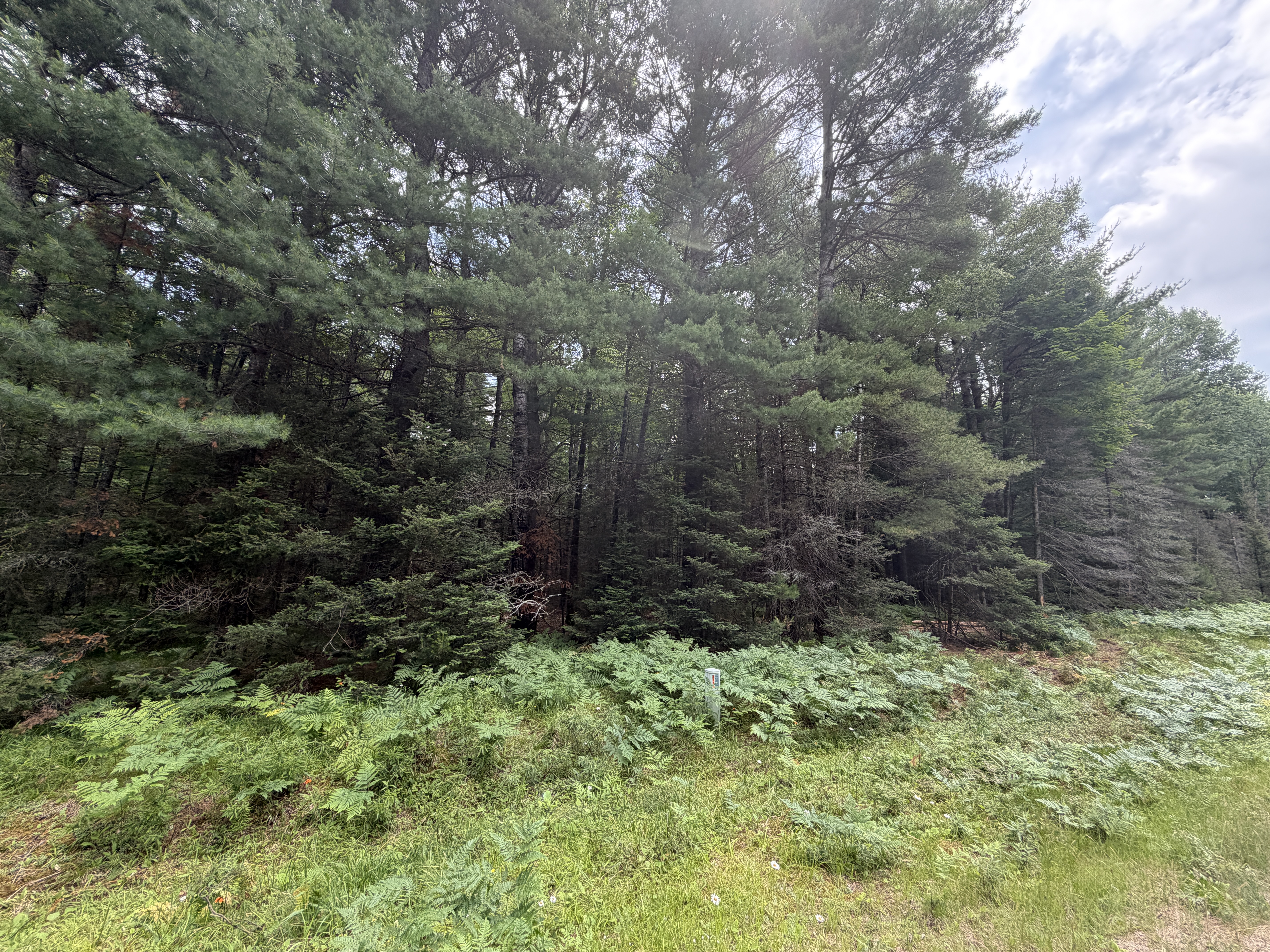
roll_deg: -2.2
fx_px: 514
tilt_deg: +11.0
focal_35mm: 14
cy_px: 476
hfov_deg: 102.1
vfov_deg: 85.7
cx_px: 635
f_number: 2.2
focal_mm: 2.22
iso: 50
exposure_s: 1/214
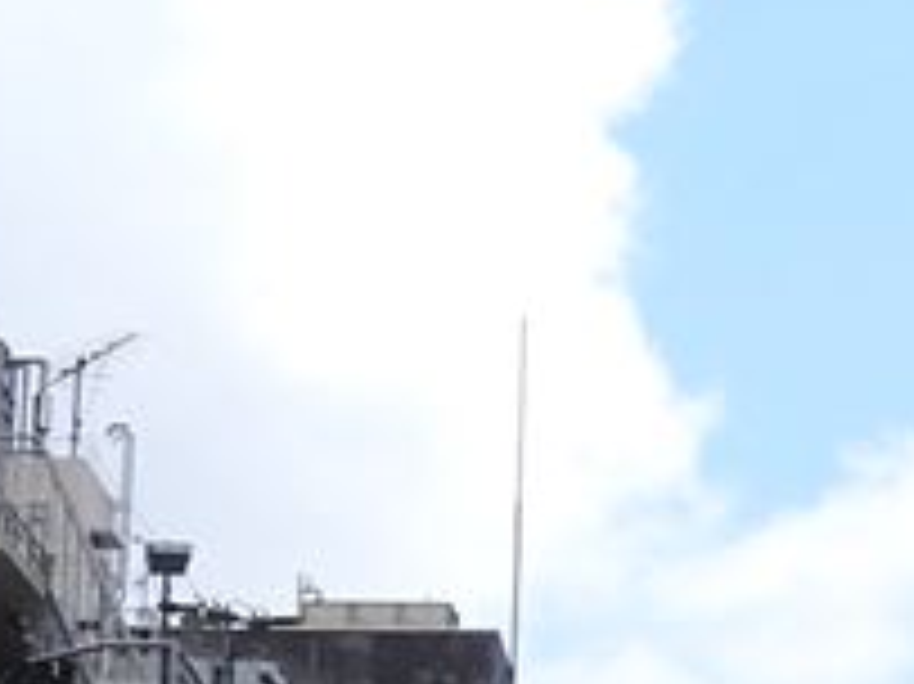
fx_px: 8128
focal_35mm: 308
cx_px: 1914
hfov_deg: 6.2
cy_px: 414
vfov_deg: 4.8
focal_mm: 9.9
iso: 100
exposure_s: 1/800
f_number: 4
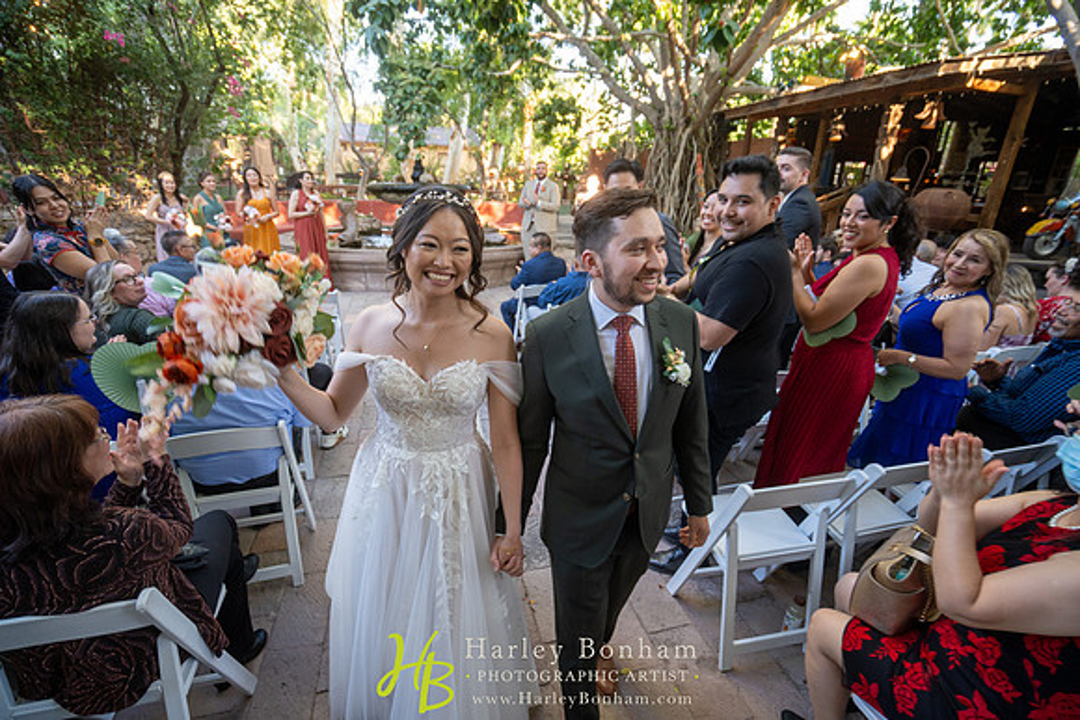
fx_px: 480
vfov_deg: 73.8
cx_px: 540
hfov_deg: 96.7
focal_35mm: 16
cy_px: 360
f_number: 4
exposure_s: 1/125
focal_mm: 16
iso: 1000
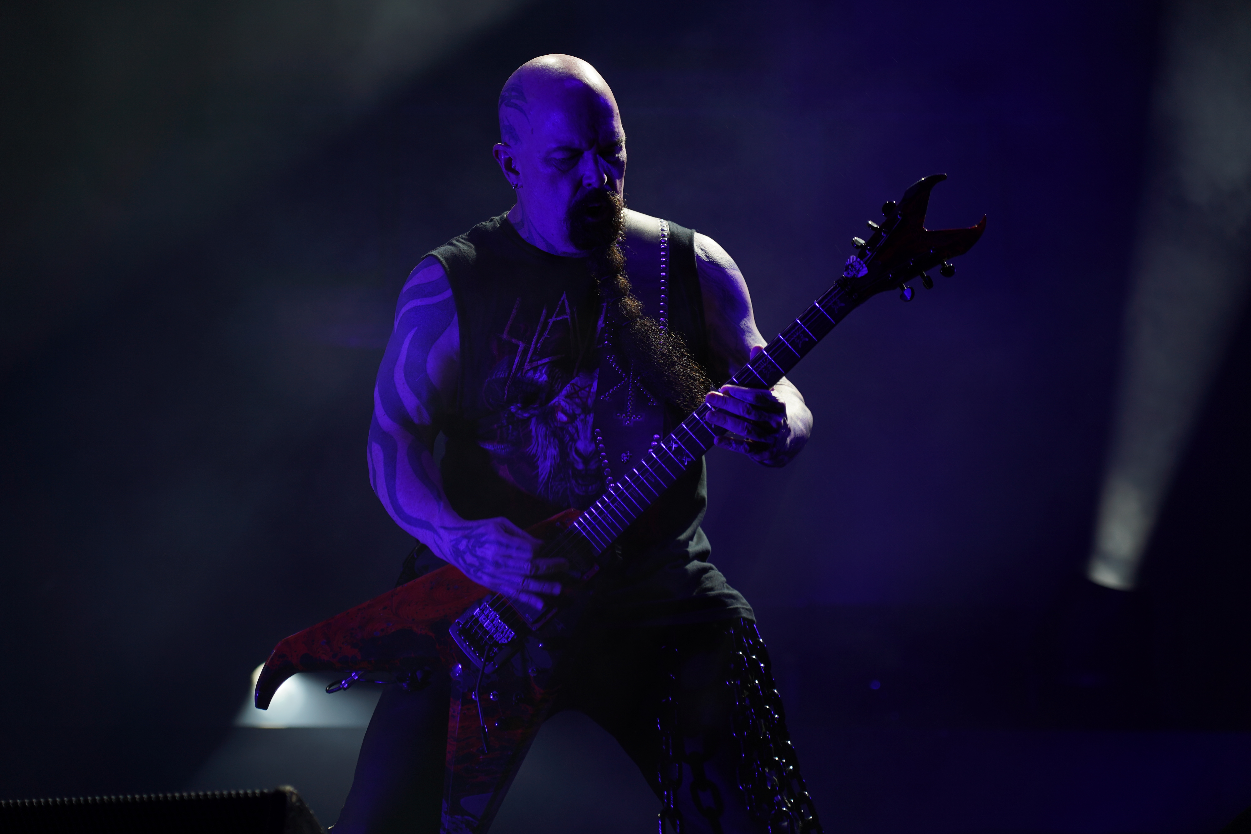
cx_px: 626
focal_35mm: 105
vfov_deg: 13.0
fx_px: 3648
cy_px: 417
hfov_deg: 19.5
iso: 100
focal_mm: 105
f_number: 4
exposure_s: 1/125
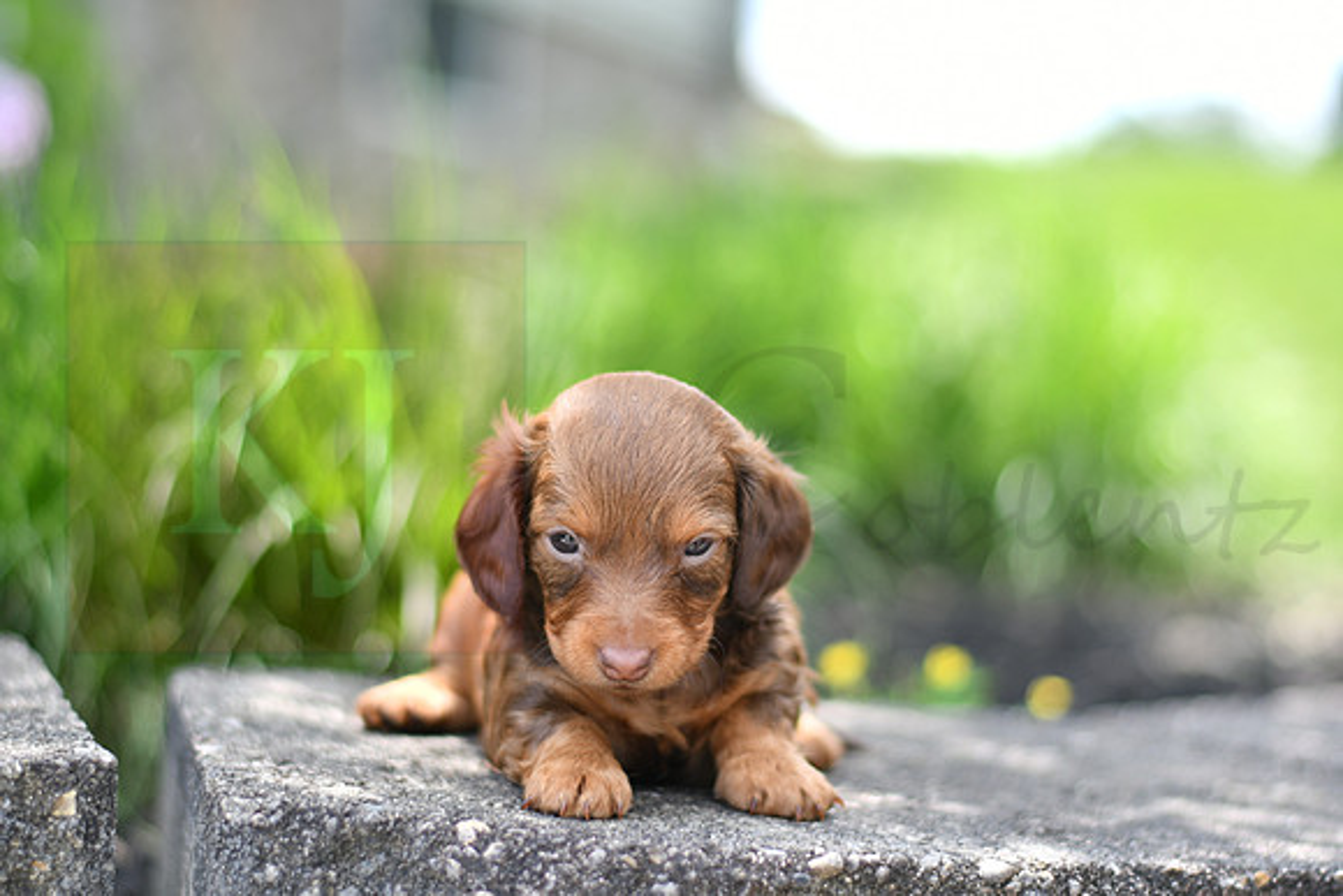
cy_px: 448
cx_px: 672
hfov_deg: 27.0
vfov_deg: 18.2
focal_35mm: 75
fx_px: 2798
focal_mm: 50
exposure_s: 1/500
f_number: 1.8
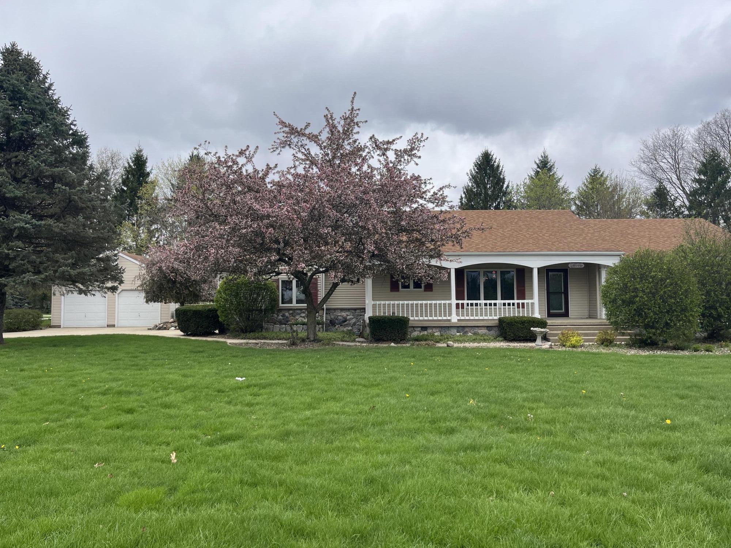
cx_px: 366
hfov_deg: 67.3
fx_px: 549
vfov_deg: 53.1
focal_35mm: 26
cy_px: 274
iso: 50
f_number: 1.6
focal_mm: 5.1
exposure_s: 1/2899
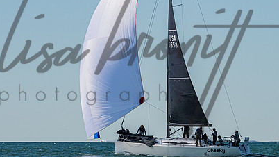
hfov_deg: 5.8
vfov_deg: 3.2
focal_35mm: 374
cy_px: 22
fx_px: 2766
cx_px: 157
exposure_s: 1/1600
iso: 400
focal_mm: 200
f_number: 9
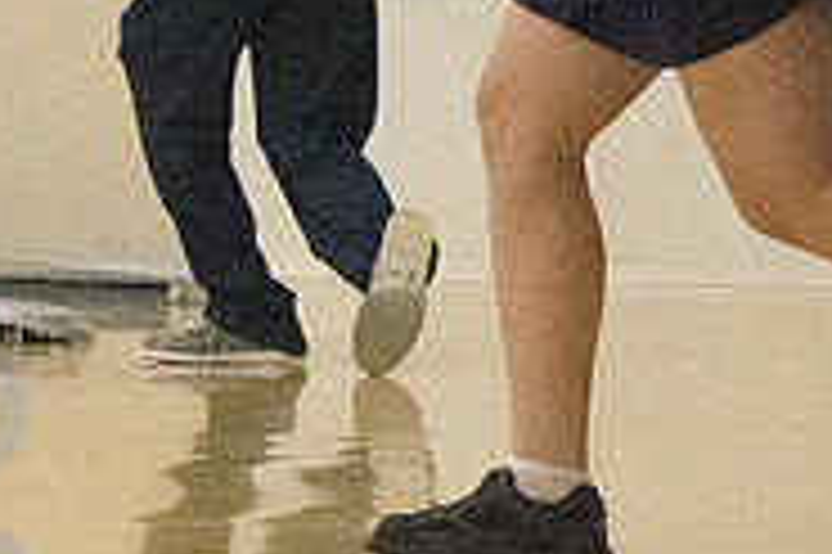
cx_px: 526
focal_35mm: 404
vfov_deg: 3.4
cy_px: -158
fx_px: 9328
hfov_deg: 5.1
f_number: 4.5
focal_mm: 86
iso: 10000
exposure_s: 1/1250
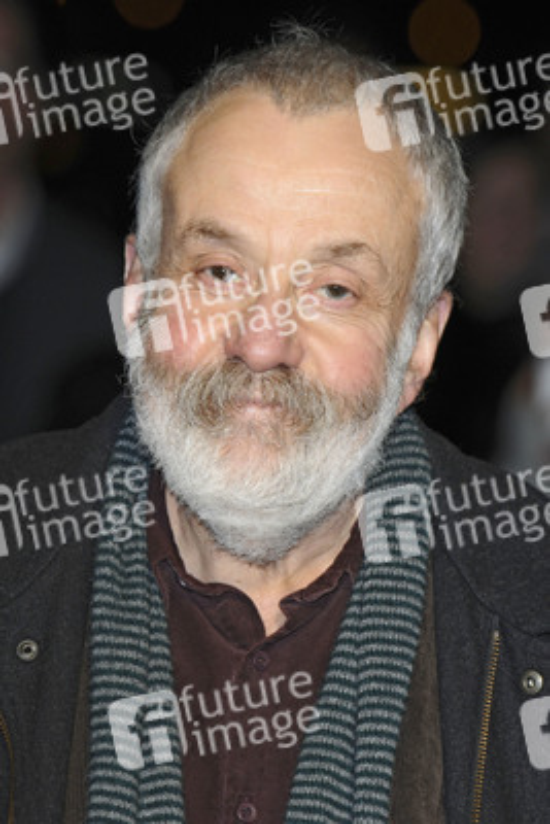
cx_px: 275
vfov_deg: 9.5
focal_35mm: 218
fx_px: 4980
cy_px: 412
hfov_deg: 6.3
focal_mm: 145
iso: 400
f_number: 4.5
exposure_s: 1/160
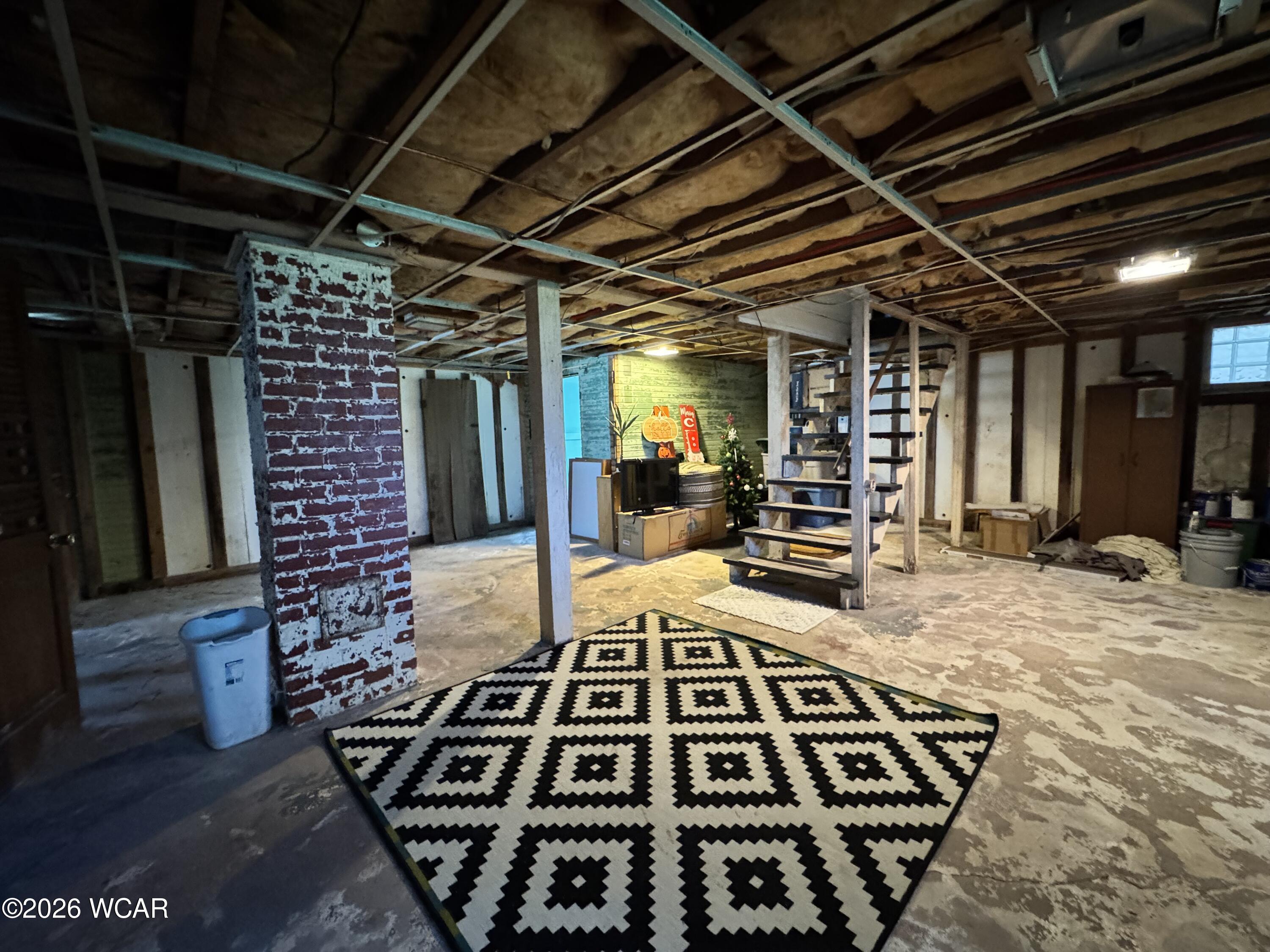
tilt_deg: -5.7
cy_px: 476
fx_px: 514
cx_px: 635
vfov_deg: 85.7
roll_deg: +1.7
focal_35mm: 14
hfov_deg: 102.1
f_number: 2.2
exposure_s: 1/40
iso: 1250
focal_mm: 2.22
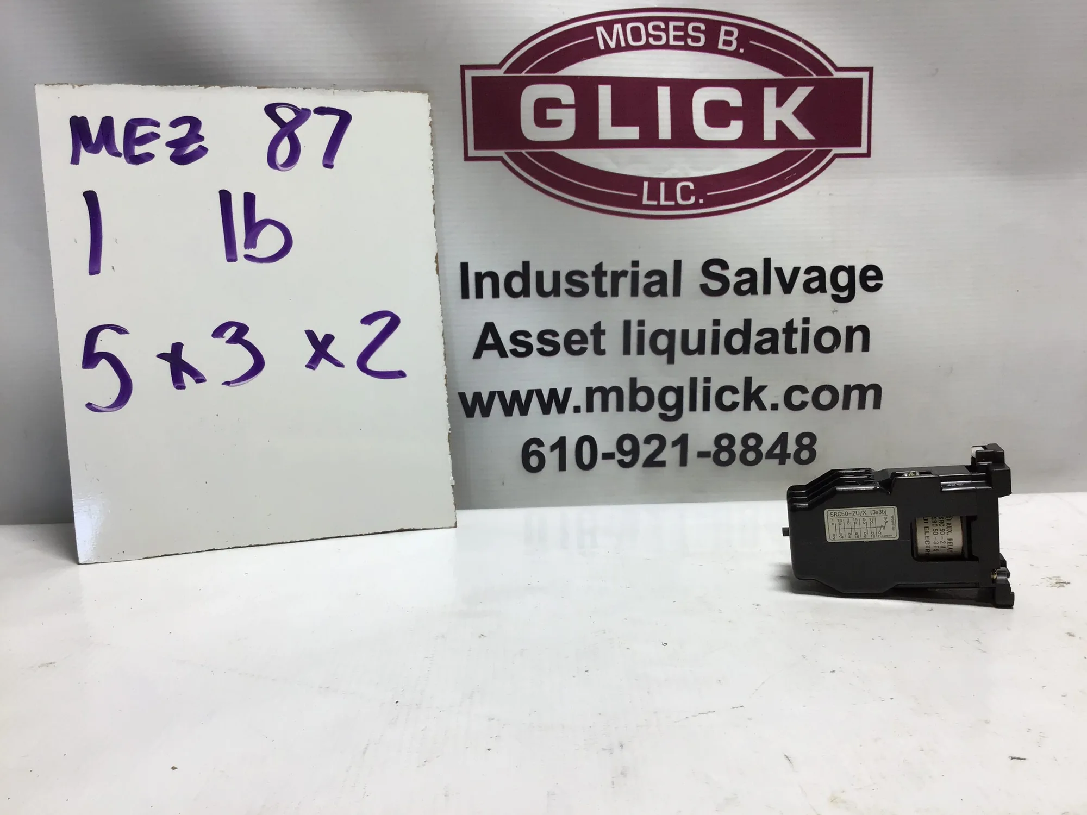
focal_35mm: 31
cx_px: 544
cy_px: 408
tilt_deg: -9.6
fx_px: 973
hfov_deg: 58.4
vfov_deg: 45.4
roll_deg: +1.5
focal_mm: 3.3
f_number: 2.4
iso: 25
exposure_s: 1/139
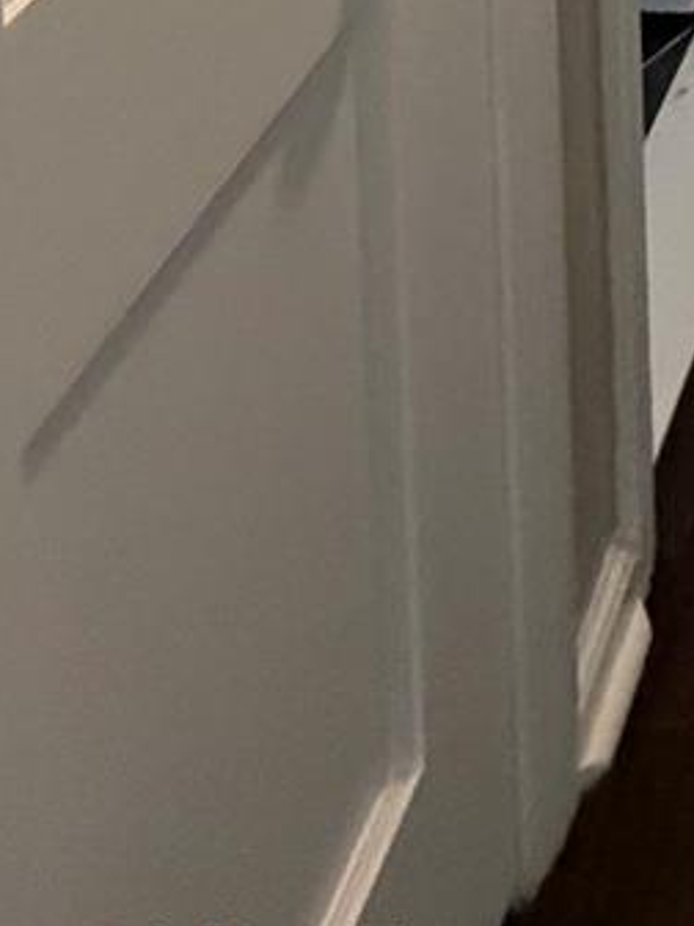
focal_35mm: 64
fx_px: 1711
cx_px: 1206
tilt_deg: -5.8
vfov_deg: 16.9
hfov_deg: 18.5
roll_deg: +2.0
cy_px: -1116
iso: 400
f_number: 2.2
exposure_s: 1/60
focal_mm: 2.22
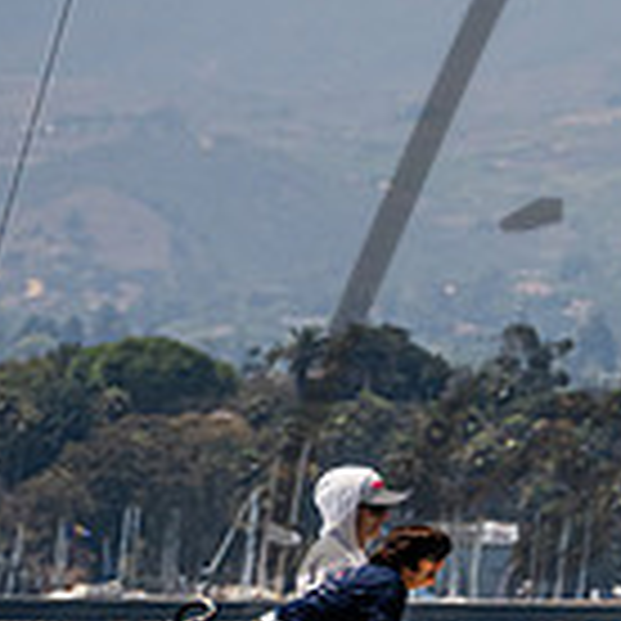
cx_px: 1015
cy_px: 484
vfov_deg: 1.4
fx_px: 25574
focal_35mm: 1260
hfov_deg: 1.4
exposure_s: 1/2500
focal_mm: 290
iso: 500
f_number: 8
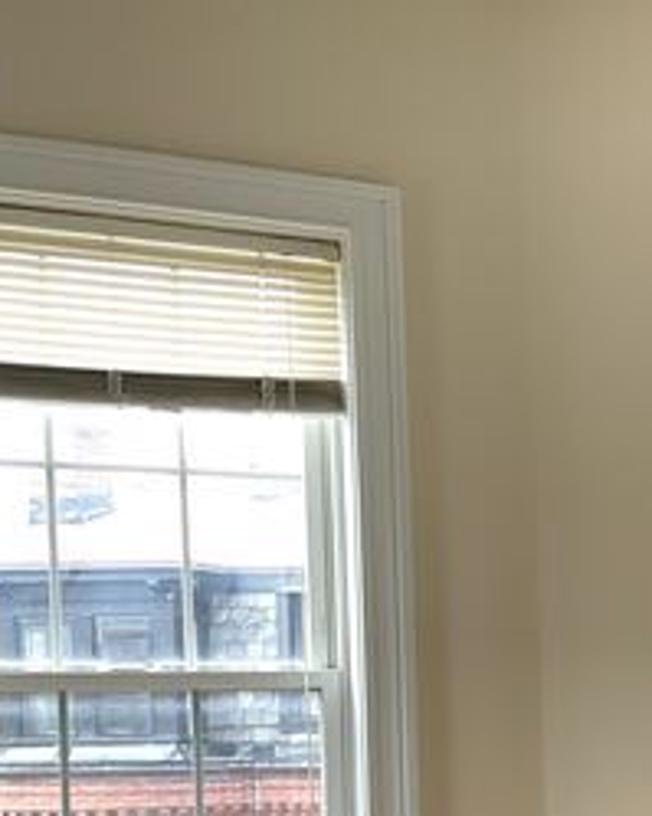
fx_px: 1641
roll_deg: +0.6
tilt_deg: -2.9
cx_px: 1027
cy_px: 767
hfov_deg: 19.2
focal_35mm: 68
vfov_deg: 26.8
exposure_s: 1/88
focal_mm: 4.2
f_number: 1.6
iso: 125
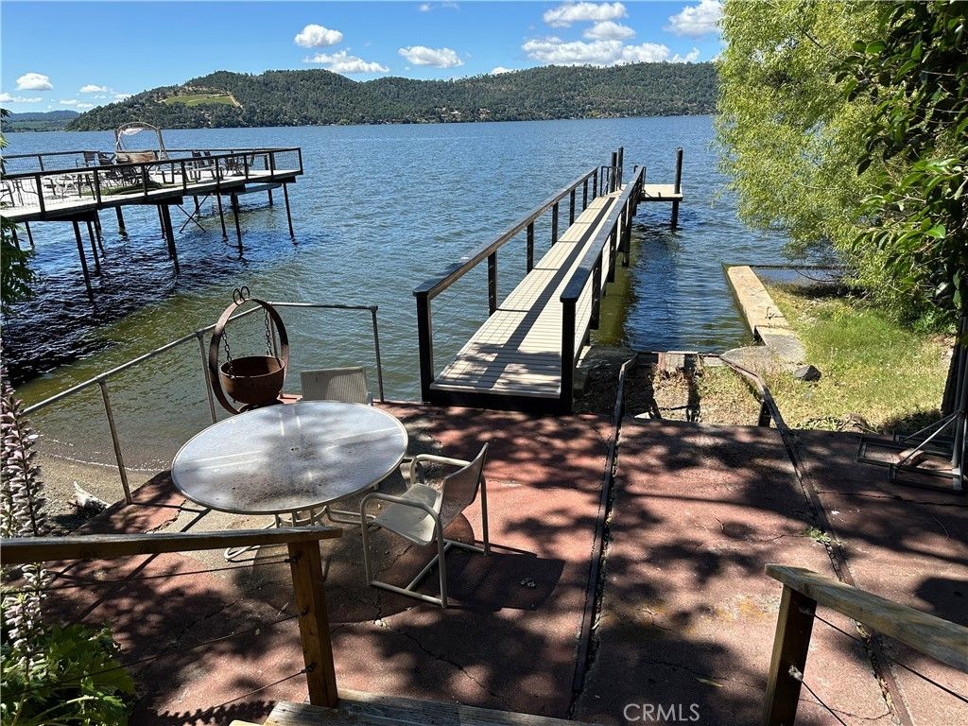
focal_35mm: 24
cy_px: 363
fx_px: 671
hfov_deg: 71.6
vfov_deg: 56.8
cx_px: 484
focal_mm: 6.86
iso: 80
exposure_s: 1/2469
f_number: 1.78
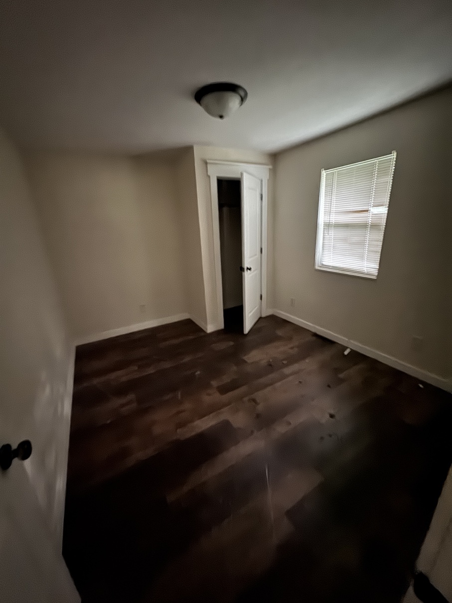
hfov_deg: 85.7
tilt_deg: -18.7
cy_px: 302
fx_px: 244
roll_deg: +4.5
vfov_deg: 102.1
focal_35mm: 14
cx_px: 226
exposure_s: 1/4
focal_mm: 2.22
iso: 2500
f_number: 2.2
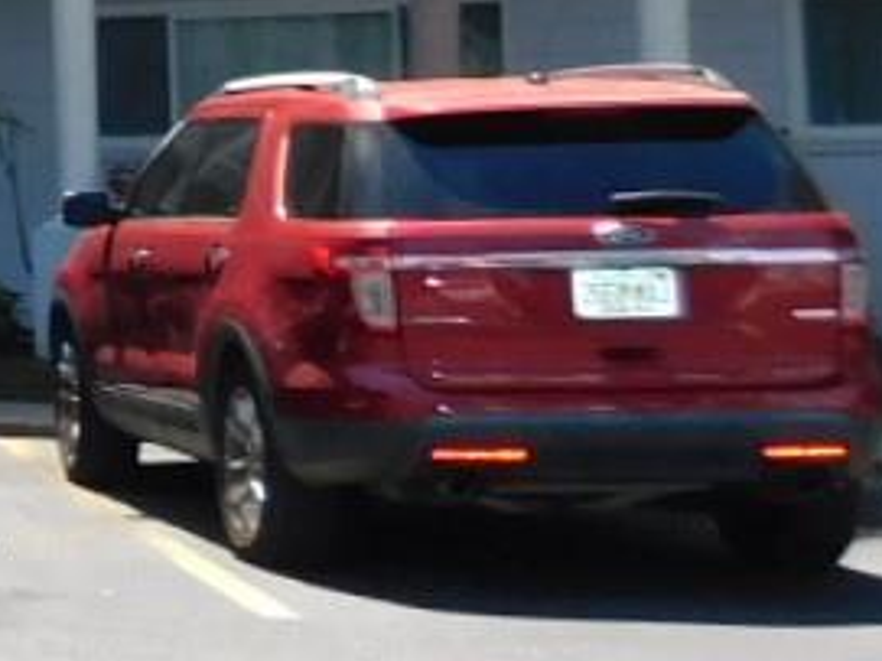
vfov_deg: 10.8
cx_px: -1390
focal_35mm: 136
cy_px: -39
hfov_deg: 11.4
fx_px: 3464
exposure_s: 1/800
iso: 125
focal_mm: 4
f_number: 3
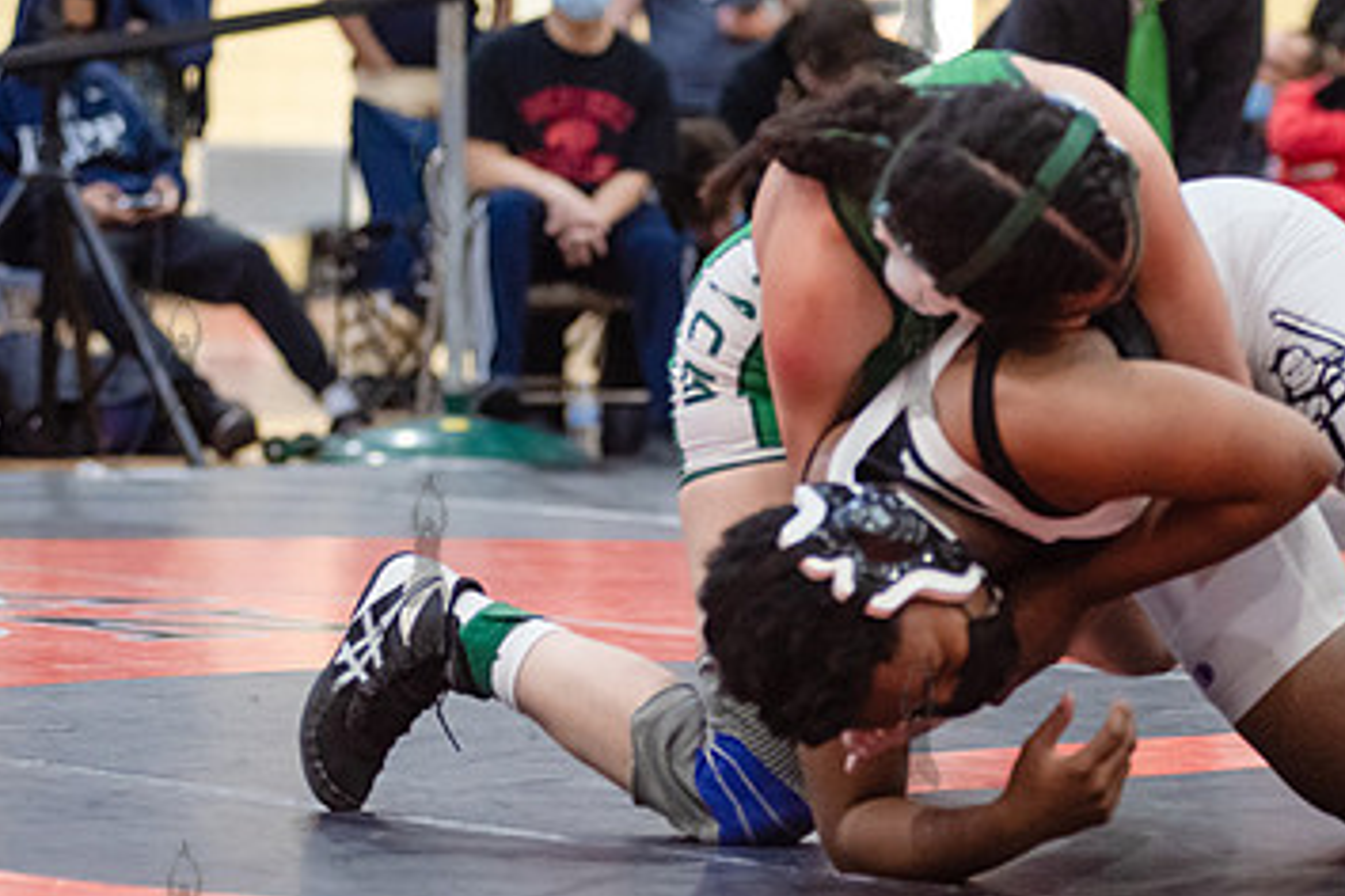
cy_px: 355
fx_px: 6127
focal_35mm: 164
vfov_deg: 8.4
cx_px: 916
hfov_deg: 12.5
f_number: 3.5
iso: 4000
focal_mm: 100
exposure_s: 1/400
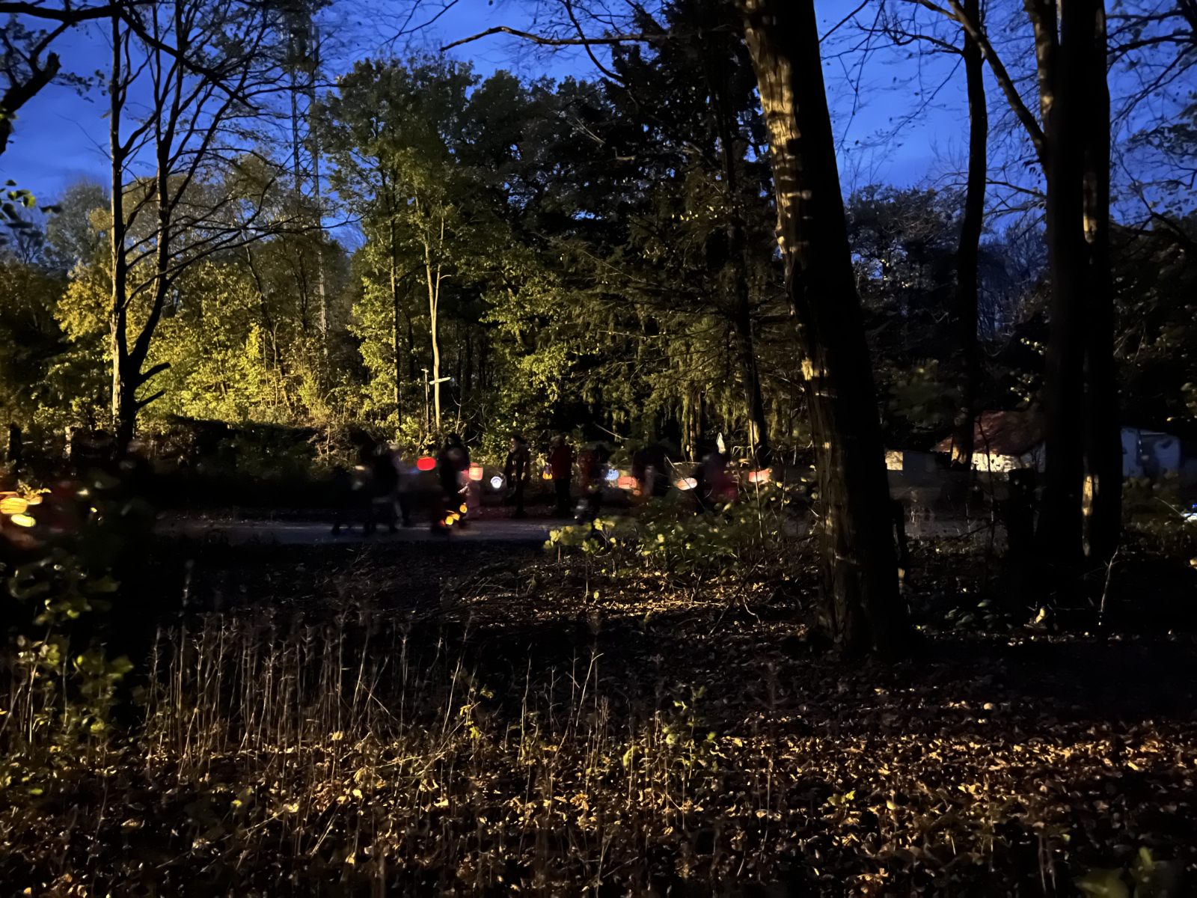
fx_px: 899
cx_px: 598
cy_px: 449
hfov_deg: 67.3
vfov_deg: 53.1
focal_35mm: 26
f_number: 1.6
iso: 5000
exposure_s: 1/5
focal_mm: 5.1
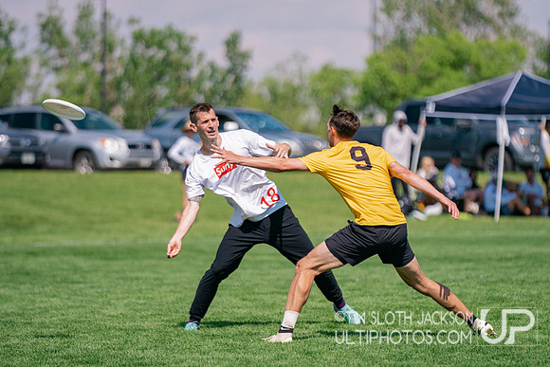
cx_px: 292
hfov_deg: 7.6
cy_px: 201
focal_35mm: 271
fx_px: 4144
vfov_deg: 5.1
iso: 640
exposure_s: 1/16000
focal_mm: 200
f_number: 2.8
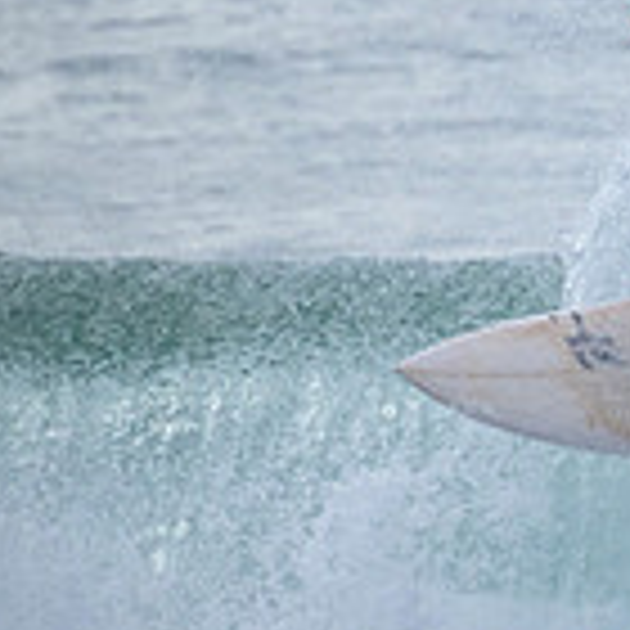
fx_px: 57818
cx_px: 1170
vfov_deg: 0.6
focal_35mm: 2808
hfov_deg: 0.6
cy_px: 200
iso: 2000
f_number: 11
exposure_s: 1/1000
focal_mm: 800
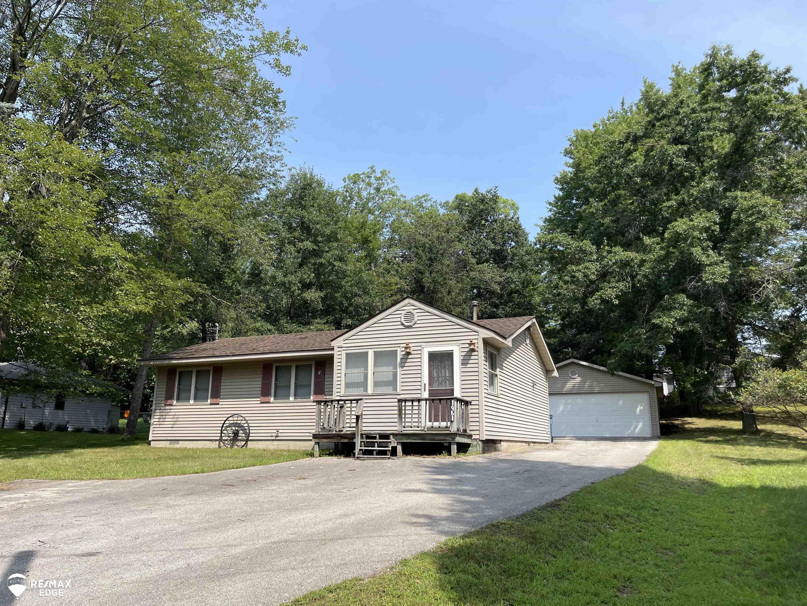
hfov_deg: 67.3
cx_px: 404
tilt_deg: +14.5
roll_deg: -0.2
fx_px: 606
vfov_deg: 53.1
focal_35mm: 26
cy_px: 303
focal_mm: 5.1
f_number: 1.6
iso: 50
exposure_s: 1/3165
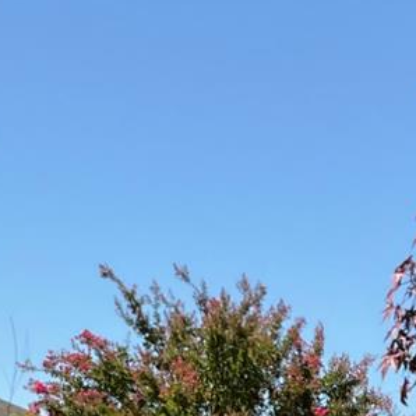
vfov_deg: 12.3
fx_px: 1754
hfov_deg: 13.5
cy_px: 772
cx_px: 207
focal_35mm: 129
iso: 16
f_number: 1.8
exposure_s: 1/1490
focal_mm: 3
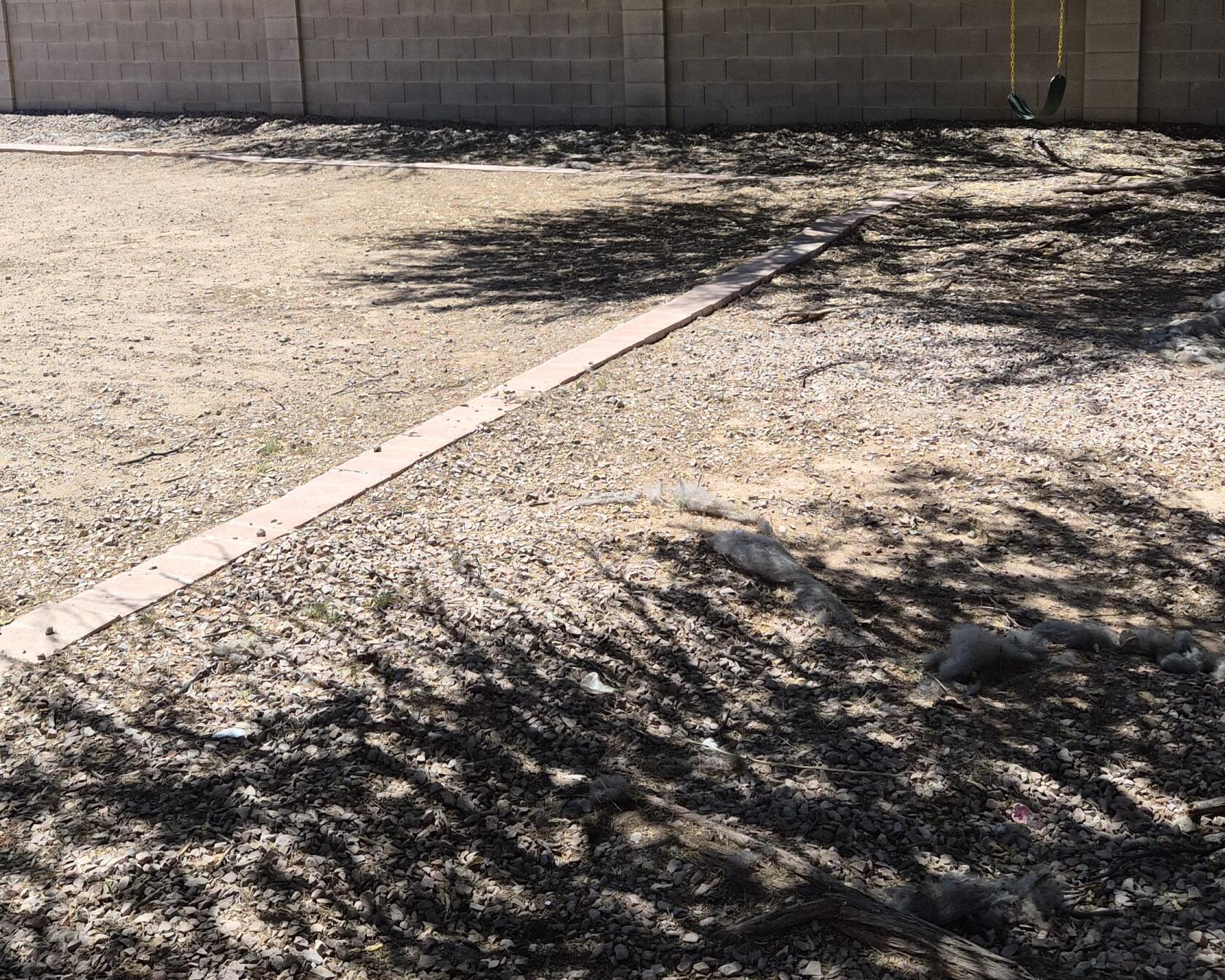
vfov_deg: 36.3
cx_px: 591
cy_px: 226
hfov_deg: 45.8
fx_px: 1450
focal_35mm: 40
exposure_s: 1/3264
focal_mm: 5.4
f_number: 1.8
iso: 80
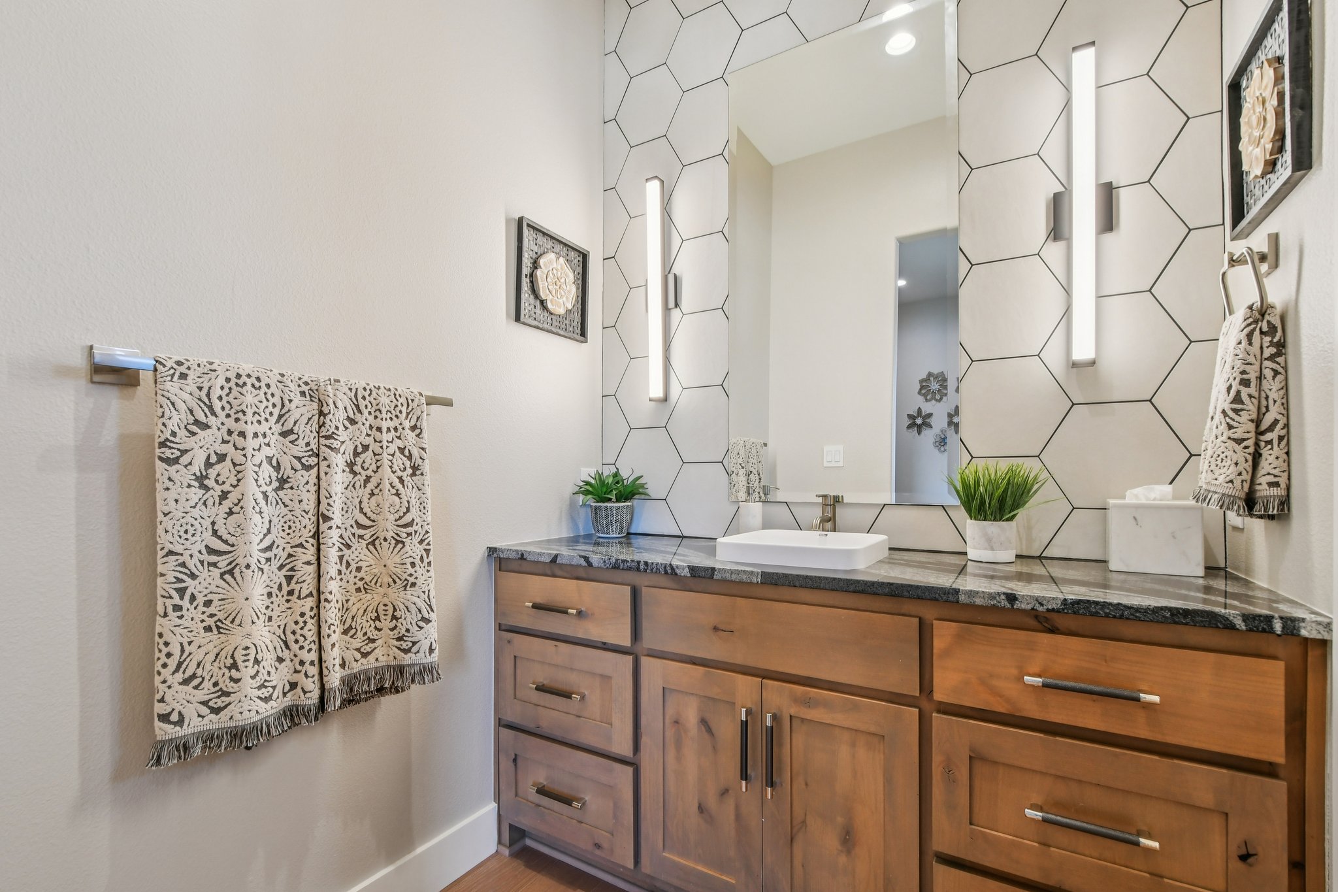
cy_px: 446
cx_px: 669
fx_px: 557
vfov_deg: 77.3
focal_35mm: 15
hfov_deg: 100.4
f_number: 8
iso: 400
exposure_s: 1/25
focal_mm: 10
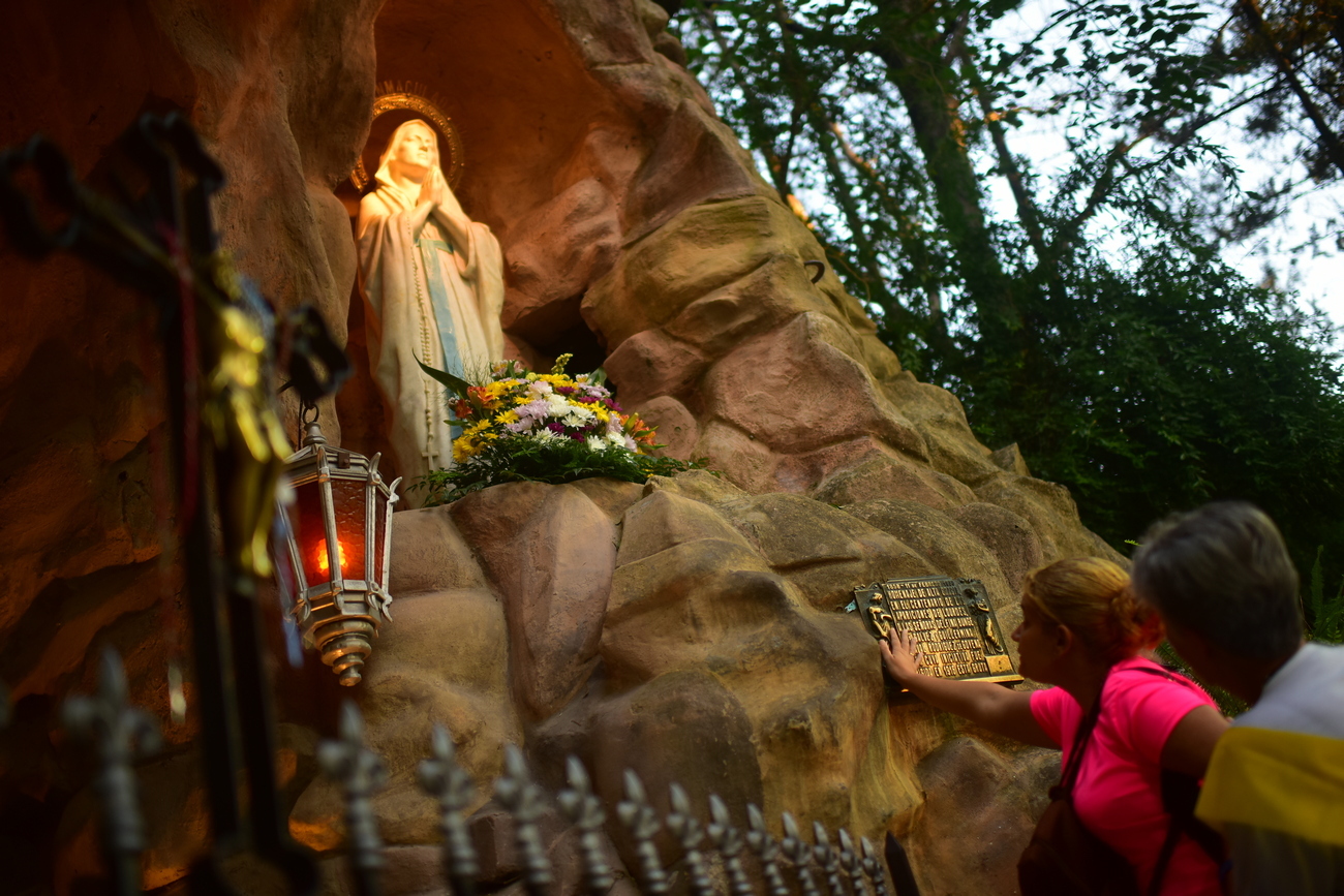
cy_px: 448
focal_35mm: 35
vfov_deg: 37.9
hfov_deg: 54.4
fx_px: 1307
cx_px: 672
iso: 320
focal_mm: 35
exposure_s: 1/320
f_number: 1.4
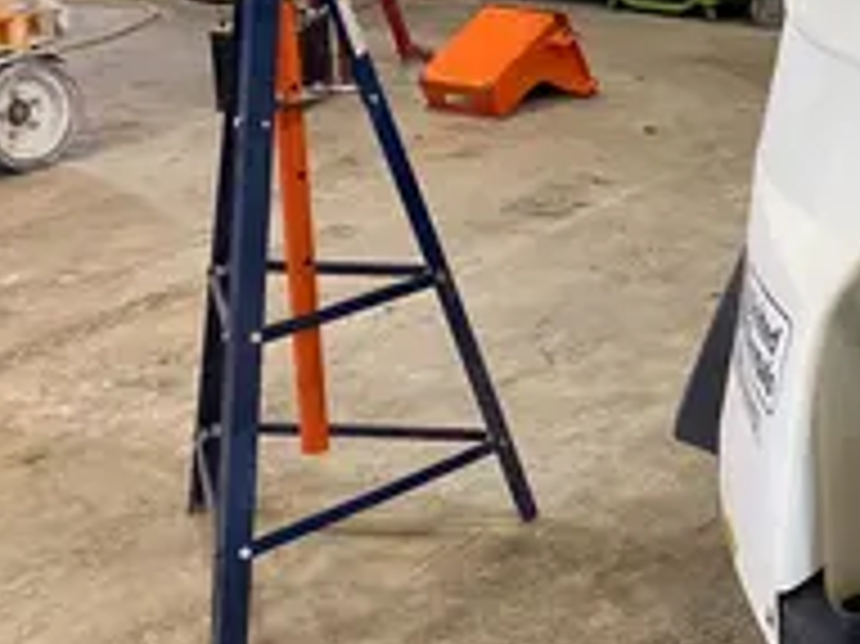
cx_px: 1162
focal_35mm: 75
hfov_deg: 22.8
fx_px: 1862
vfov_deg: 19.4
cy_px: 106
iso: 125
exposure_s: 1/60
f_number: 1.8
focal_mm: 4.25
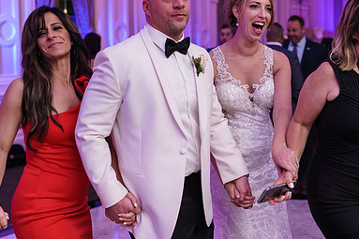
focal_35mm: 53
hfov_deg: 37.5
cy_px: 81
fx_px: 528
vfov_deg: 25.4
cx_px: 199
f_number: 2
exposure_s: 1/200
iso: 1600
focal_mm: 35
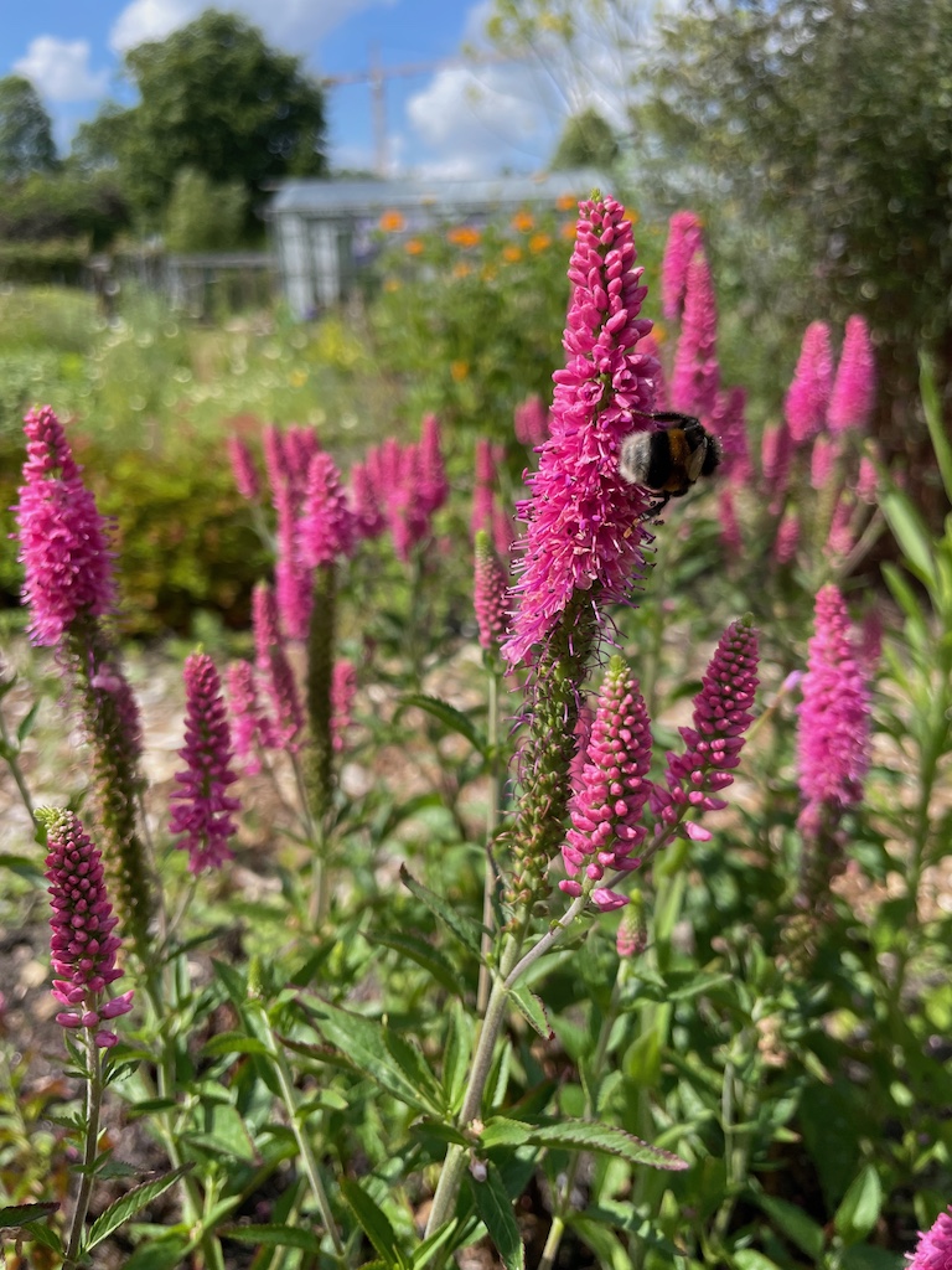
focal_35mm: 26
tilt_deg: -18.3
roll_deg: +1.3
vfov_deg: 67.3
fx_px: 953
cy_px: 635
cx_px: 476
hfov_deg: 53.1
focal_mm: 4.2
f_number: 1.6
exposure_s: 1/2053
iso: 32
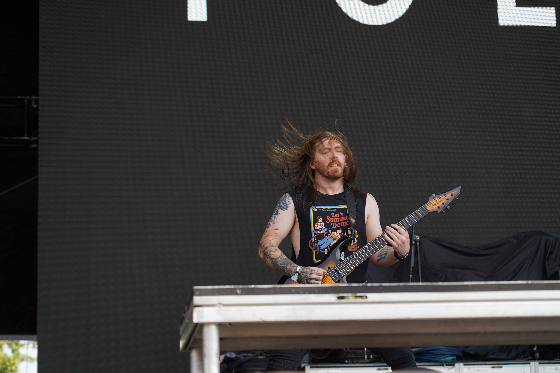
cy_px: 186
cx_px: 280
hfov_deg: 19.5
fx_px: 1633
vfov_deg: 13.0
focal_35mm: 105
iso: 100
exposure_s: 1/200
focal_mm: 105
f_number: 5
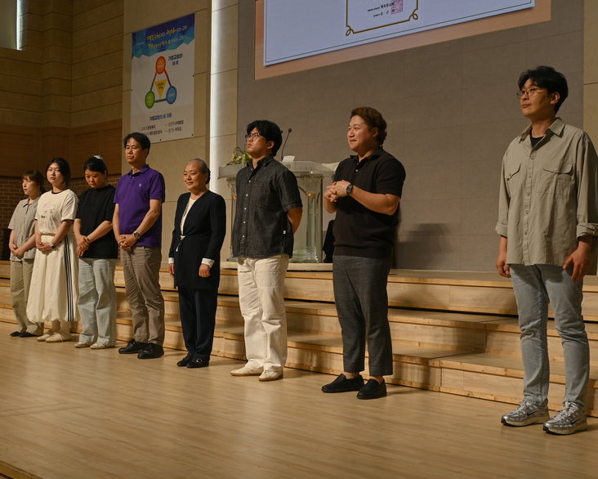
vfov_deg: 33.4
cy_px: 237
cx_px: 322
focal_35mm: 45
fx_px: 797
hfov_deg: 41.1
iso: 100
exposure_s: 1/100
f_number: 5.6
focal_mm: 26
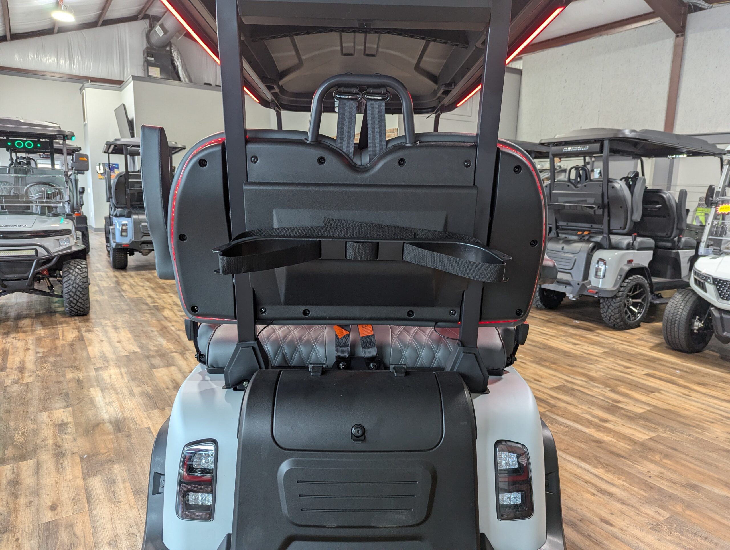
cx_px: 365
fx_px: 507
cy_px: 275
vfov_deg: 56.9
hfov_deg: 71.5
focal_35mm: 24
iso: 142
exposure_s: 1/61.5
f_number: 1.85
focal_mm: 6.81
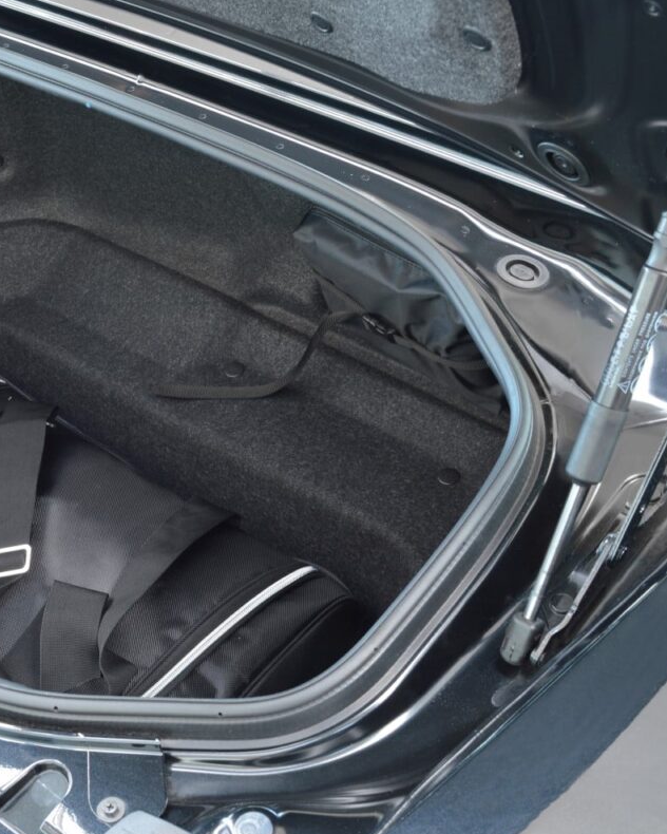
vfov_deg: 32.6
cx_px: 66
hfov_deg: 25.5
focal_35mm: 58
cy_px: 418
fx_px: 1424
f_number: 11
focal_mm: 27
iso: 100
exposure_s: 2
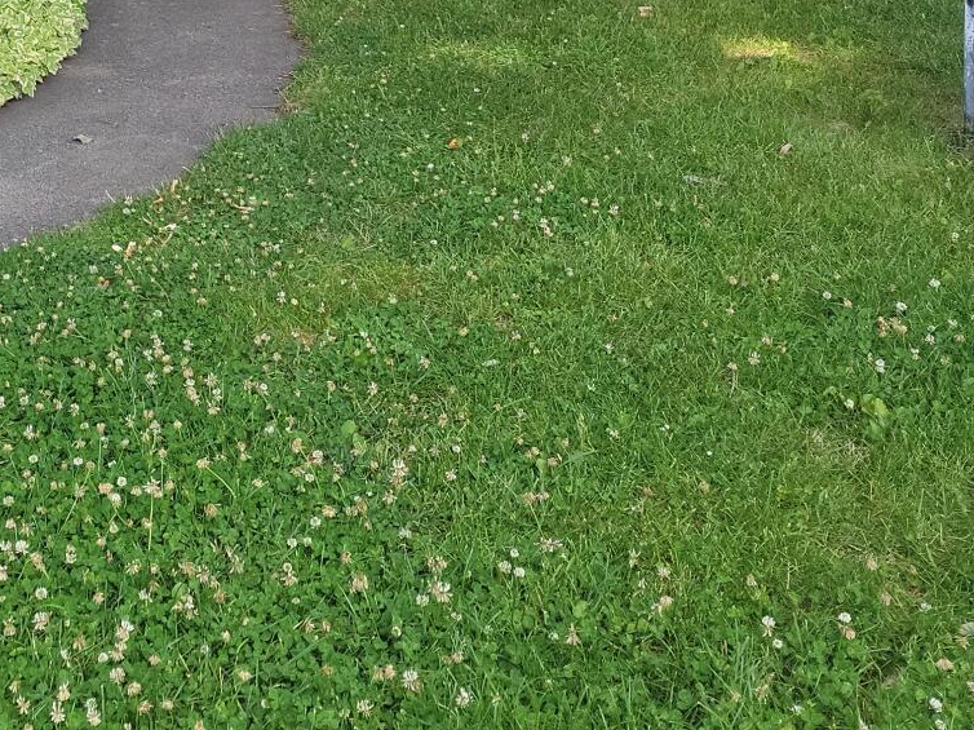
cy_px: -255
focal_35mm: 69
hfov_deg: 26.9
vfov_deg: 19.4
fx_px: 1941
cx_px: 44
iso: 50
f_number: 1.8
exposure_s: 1/384
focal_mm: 5.4
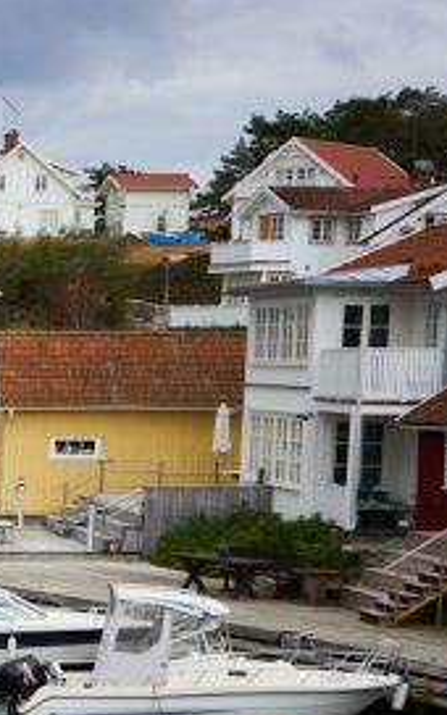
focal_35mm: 118
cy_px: 698
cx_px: -560
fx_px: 2300
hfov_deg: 10.0
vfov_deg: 17.3
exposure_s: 1/20
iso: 100
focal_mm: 35
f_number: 11
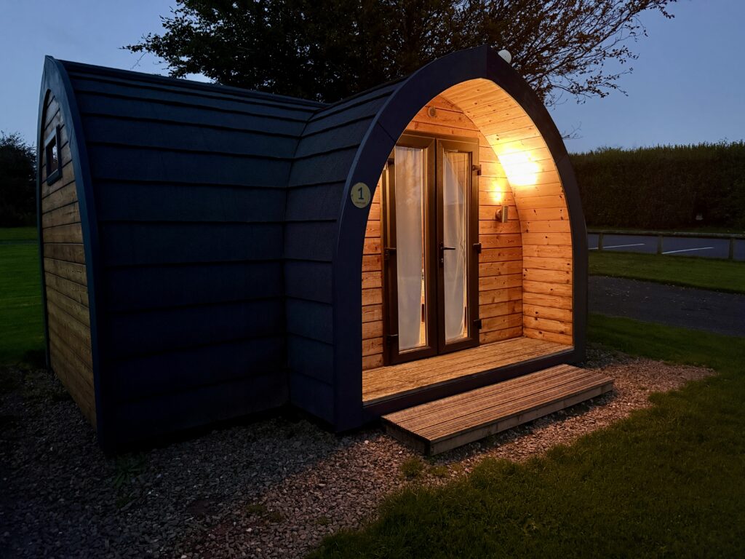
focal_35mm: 24
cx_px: 372
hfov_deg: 71.6
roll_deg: +0.9
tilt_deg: -4.0
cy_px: 280
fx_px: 517
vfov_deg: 56.8
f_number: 1.78
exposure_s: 1/30
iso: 1600
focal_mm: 6.76
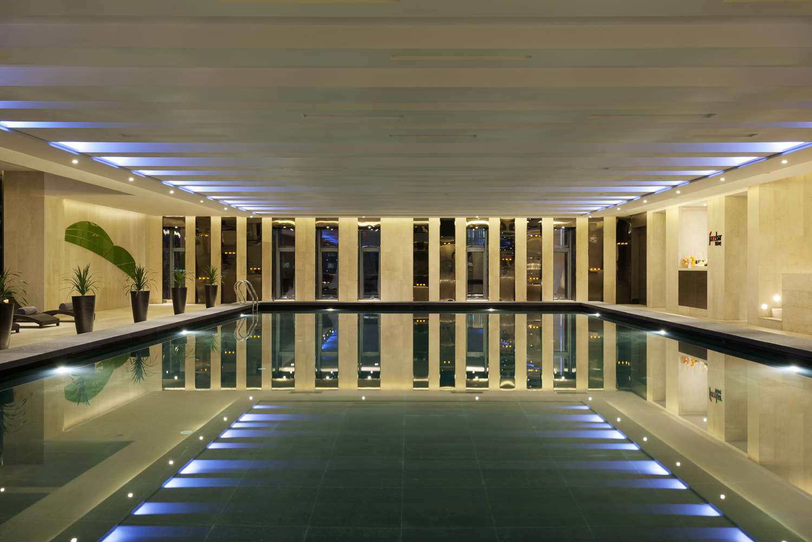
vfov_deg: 43.6
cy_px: 271
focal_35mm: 30
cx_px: 406
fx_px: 677
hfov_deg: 61.9
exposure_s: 2
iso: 200
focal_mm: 30
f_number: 11
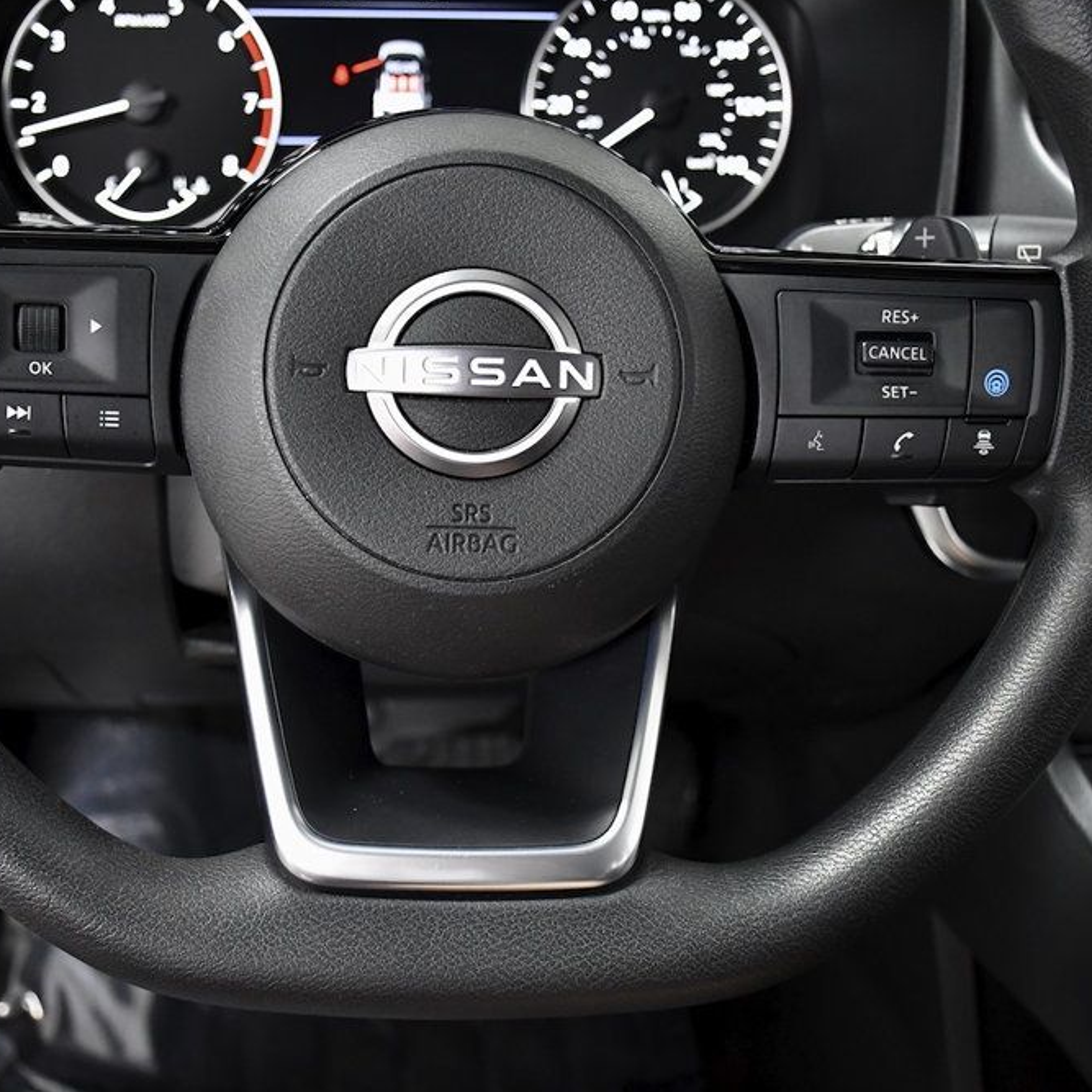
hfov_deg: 36.0
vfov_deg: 36.1
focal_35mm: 47
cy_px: 541
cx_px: 476
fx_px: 1677
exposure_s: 1/100
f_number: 4.5
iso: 2500
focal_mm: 24
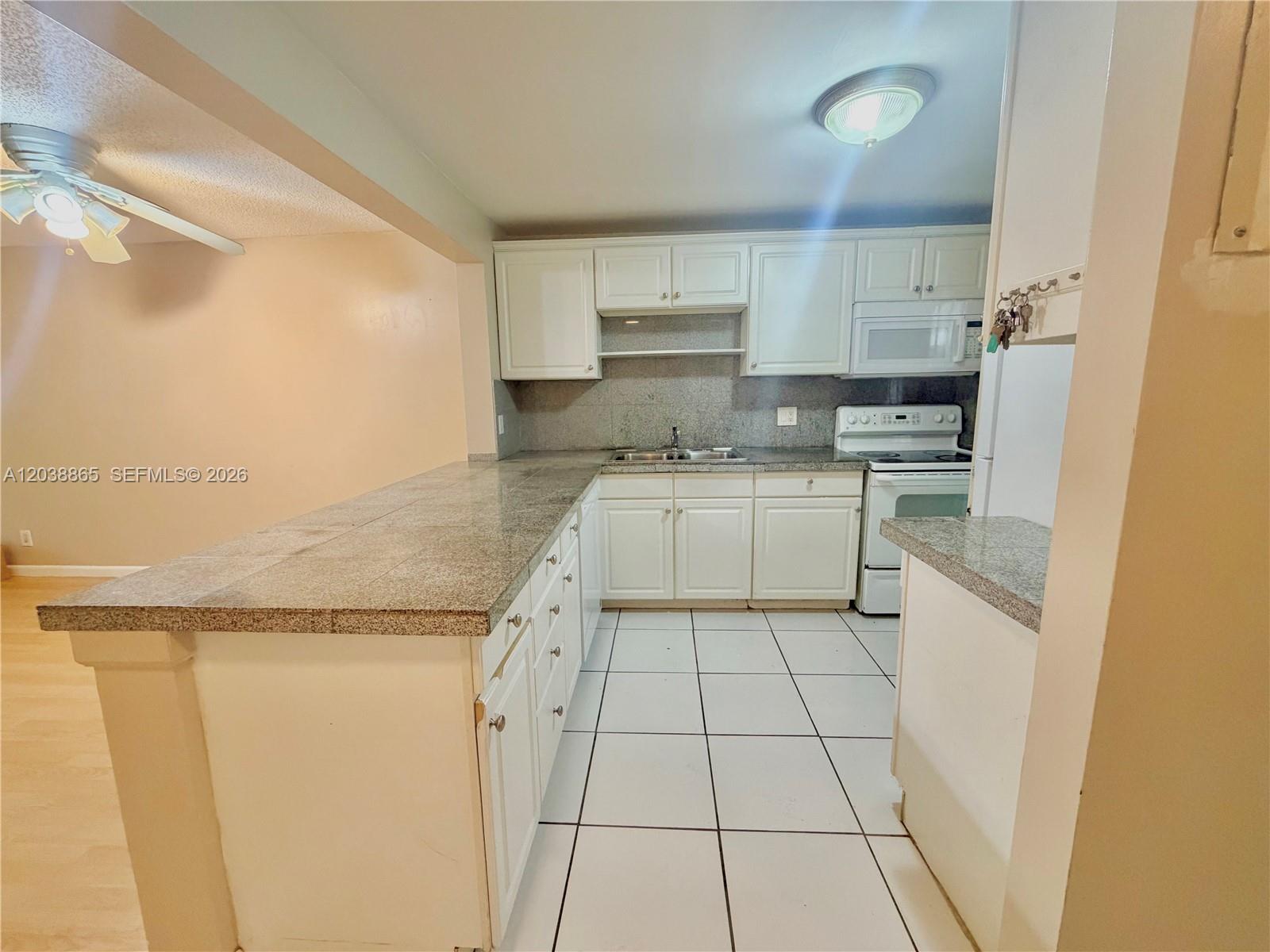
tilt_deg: -10.0
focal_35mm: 14
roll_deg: +1.4
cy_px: 476
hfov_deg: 102.1
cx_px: 635
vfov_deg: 85.7
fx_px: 514
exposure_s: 1/60
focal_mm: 2.22
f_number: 2.2
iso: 400
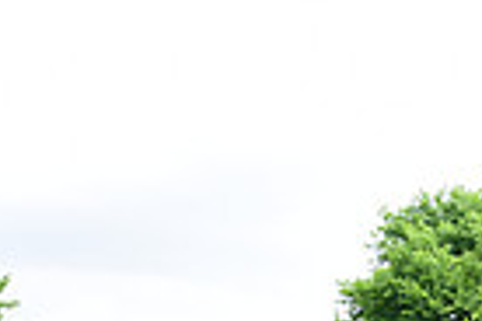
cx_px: 922
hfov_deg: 14.7
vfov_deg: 10.9
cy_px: 560
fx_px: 1580
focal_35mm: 118
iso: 900
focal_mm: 28
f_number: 9
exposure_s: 1/400
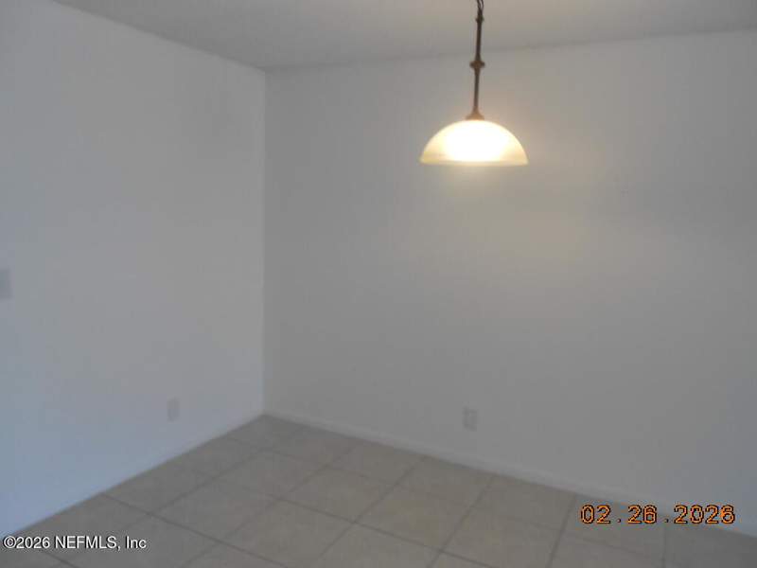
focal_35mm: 26
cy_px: 284
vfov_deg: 53.1
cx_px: 378
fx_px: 569
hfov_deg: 67.3
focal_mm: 4.6
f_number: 3.2
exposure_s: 1/30
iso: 160
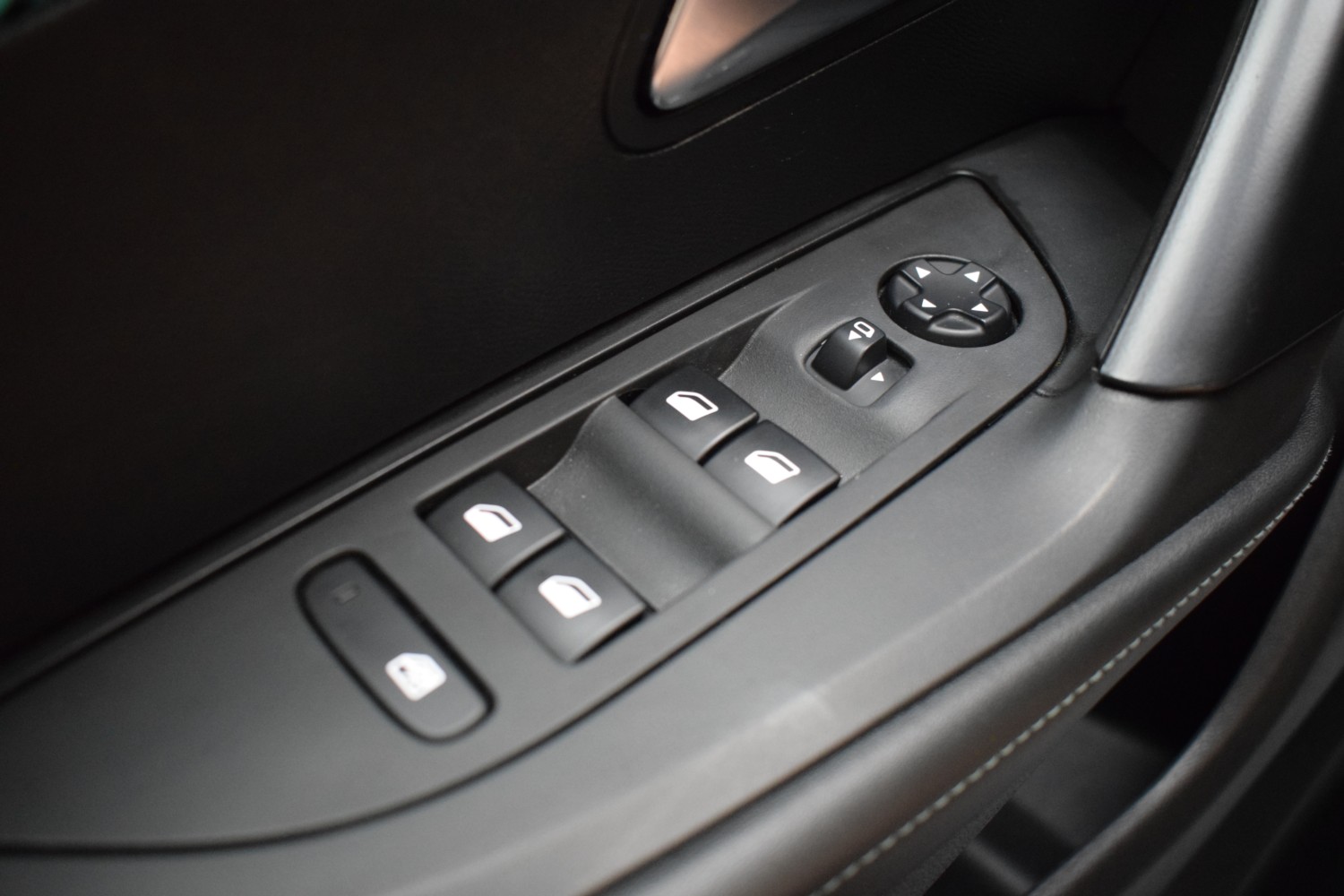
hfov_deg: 55.1
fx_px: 1288
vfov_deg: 38.4
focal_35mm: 34
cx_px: 672
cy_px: 448
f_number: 3.8
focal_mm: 23
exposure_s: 1/40
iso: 3200
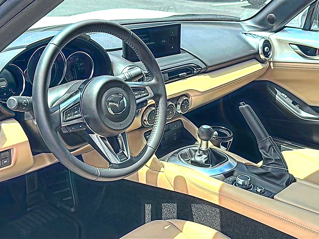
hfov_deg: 47.9
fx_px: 359
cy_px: 120
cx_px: 160
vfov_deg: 36.8
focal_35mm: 39
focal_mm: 6.86
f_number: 1.78
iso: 100
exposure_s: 1/1645
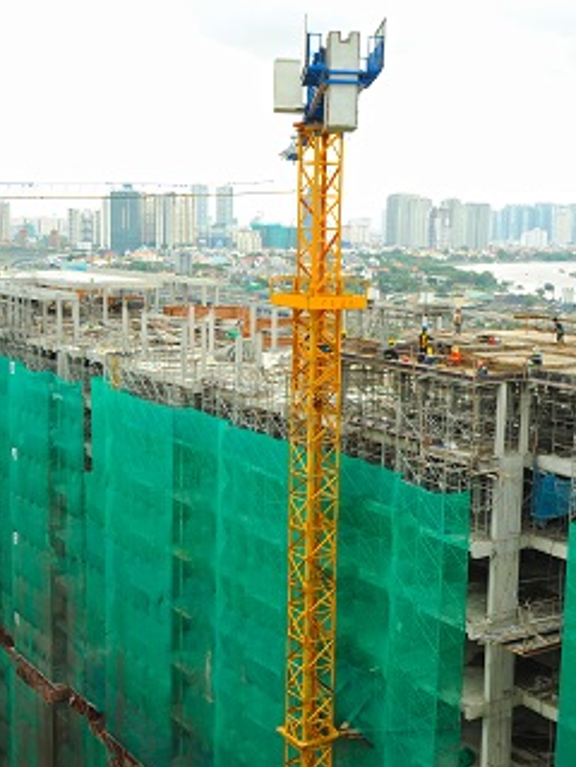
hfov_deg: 28.5
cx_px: 336
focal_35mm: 51
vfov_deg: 37.5
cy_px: 372
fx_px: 1131
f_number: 9
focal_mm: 34
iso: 1000
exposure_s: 1/320
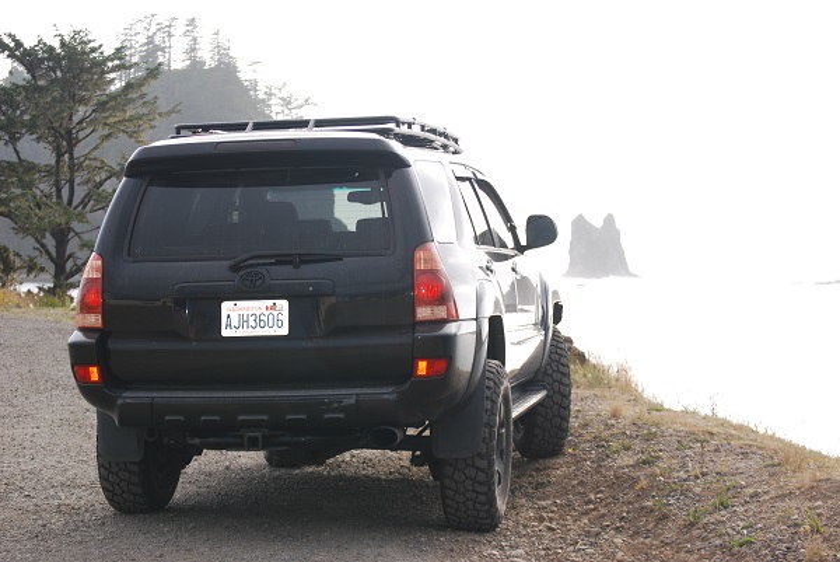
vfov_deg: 16.6
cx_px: 420
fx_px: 1926
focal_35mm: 82
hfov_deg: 24.6
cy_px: 281
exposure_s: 1/200
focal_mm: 55
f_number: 5
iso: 100
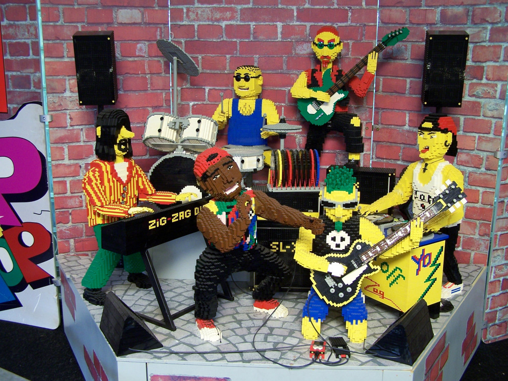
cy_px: 190
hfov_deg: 49.0
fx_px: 558
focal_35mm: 38
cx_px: 254
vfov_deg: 37.7
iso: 80
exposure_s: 1/2
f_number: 2.8
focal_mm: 6.3
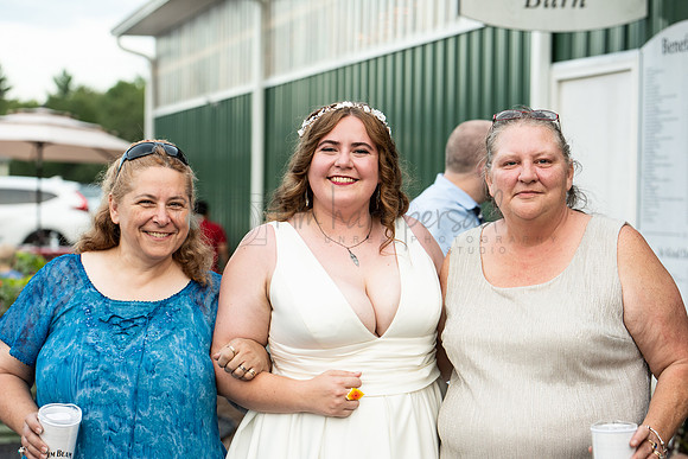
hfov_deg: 23.9
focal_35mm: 85
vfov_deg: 16.1
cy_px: 230
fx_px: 1625
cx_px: 344
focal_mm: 85
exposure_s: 1/200
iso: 640
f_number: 4
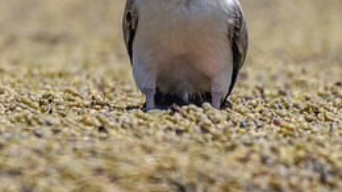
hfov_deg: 1.1
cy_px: -78
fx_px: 18637
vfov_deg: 0.6
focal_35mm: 2056
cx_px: -49
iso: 180
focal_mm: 500
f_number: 5.6
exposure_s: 1/1250
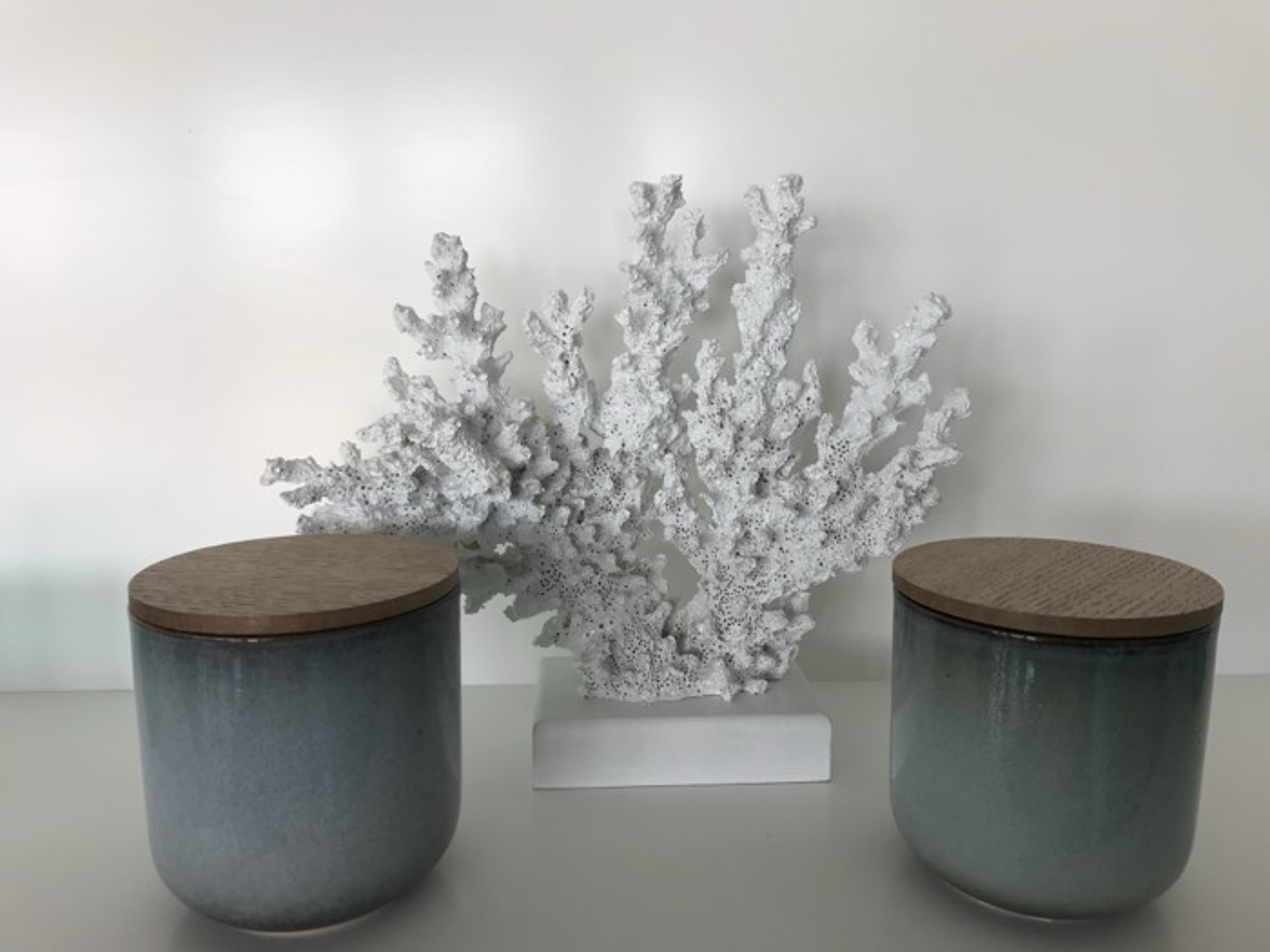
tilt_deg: -8.9
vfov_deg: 49.7
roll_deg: +0.6
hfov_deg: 63.4
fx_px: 1027
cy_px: 476
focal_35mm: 28
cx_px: 635
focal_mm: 3.99
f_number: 1.8
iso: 20
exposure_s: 1/110
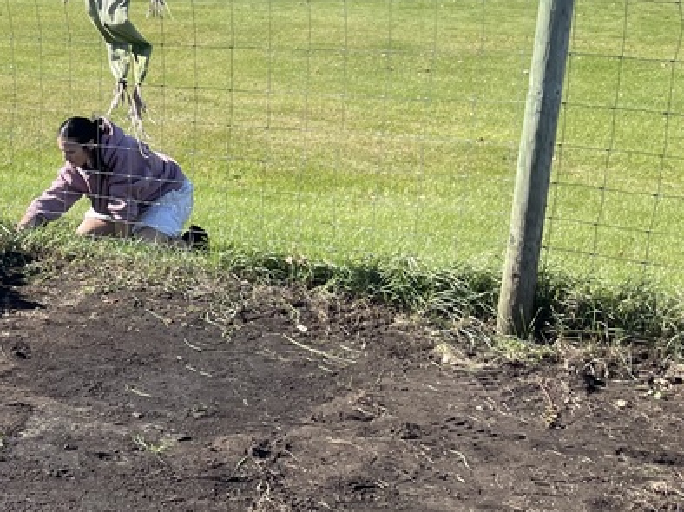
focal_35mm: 65
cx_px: -181
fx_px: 1284
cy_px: 257
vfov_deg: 22.6
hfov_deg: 26.0
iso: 32
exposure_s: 1/1130
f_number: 1.6
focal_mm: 5.1
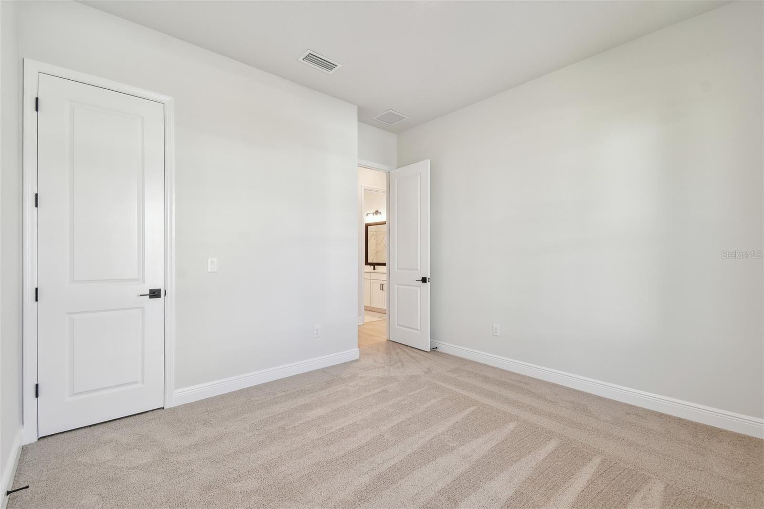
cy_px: 254
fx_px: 318
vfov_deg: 77.3
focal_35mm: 15
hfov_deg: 100.4
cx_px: 382
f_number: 7.1
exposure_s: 1/5
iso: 100
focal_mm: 10
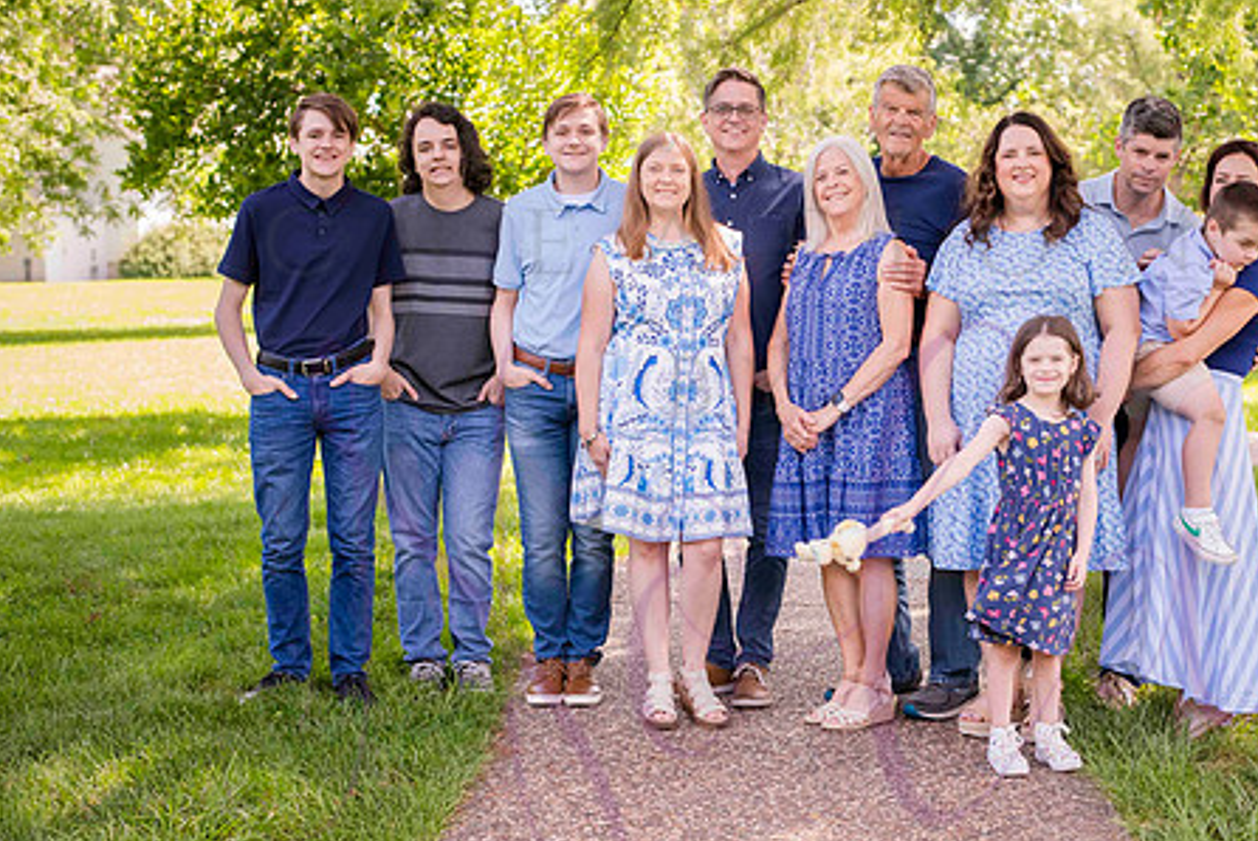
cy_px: 380
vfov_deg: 20.9
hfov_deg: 30.8
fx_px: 2273
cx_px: 784
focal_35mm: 65
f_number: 3.5
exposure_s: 1/320
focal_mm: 50
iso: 400
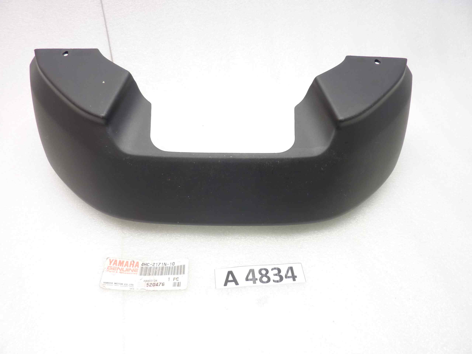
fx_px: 341
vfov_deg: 54.9
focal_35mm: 25
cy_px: 177
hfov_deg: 69.4
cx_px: 236
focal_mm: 4.1
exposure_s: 1/8
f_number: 3.3
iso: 80
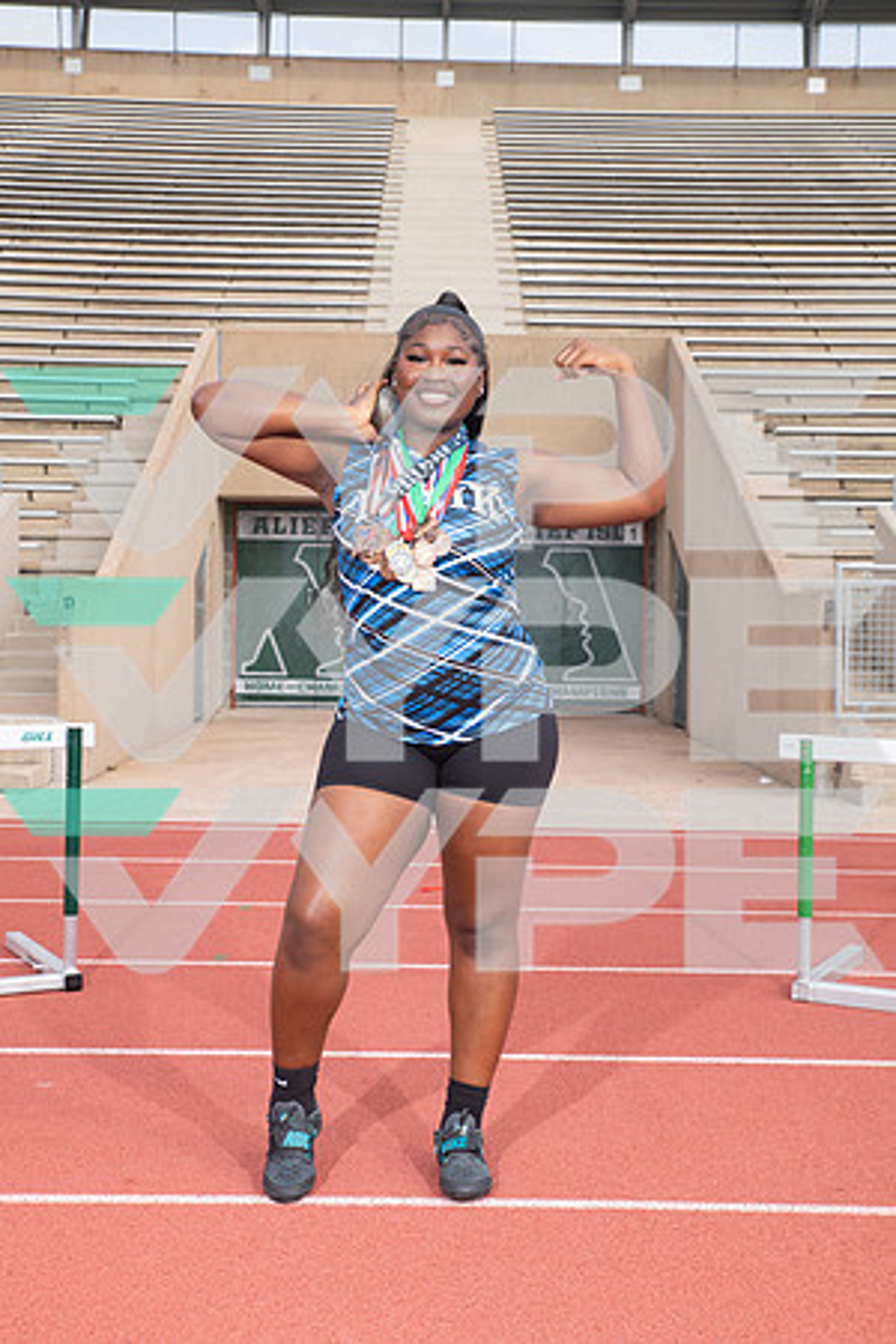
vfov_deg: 41.1
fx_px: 1792
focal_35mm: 48
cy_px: 672
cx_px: 448
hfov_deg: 28.1
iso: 160
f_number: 8
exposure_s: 1/250
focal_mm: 48
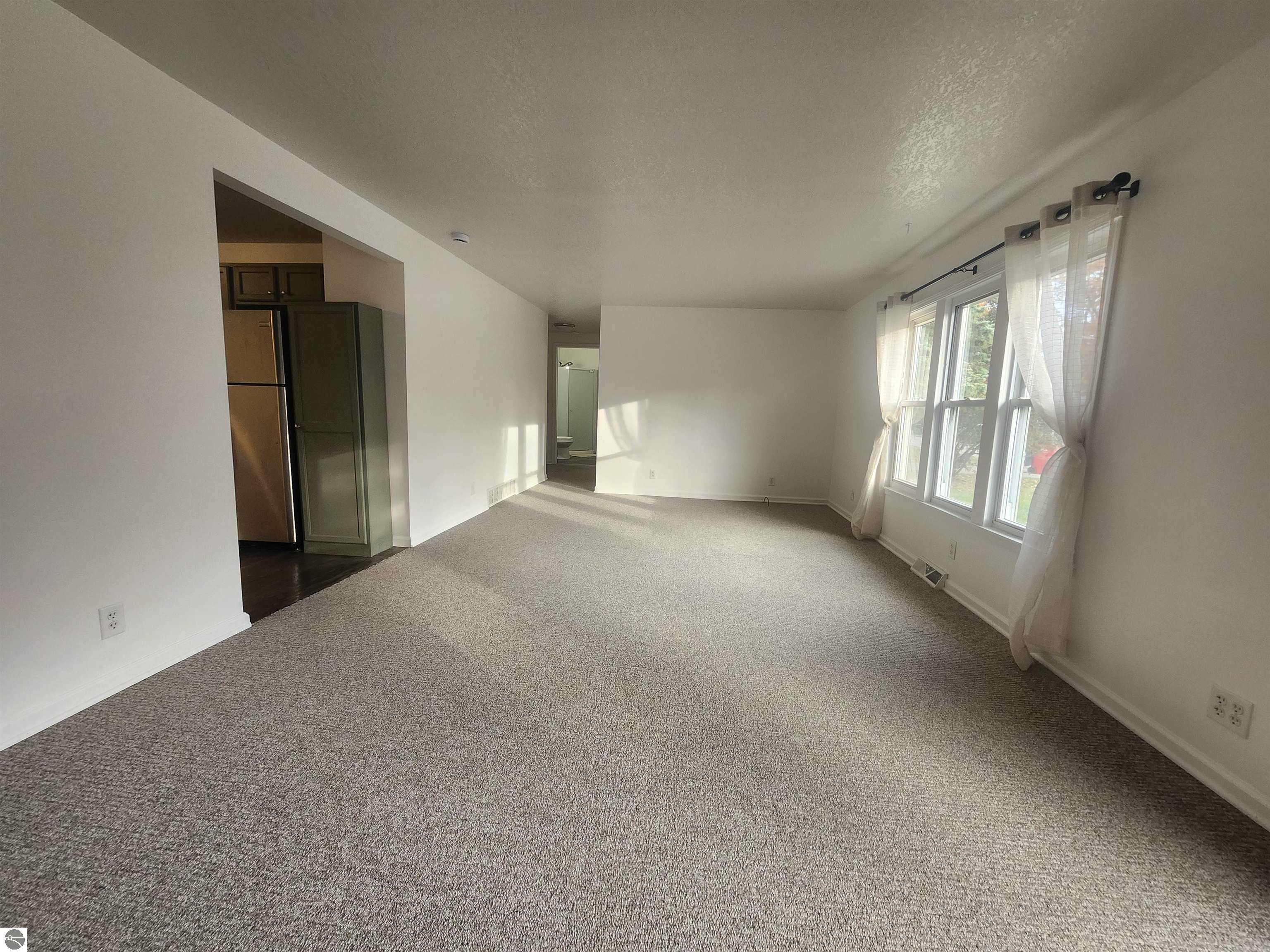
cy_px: 476
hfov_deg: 106.2
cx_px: 635
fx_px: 477
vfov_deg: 89.9
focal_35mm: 13
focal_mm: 1.74
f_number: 2.2
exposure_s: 1/60
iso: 160
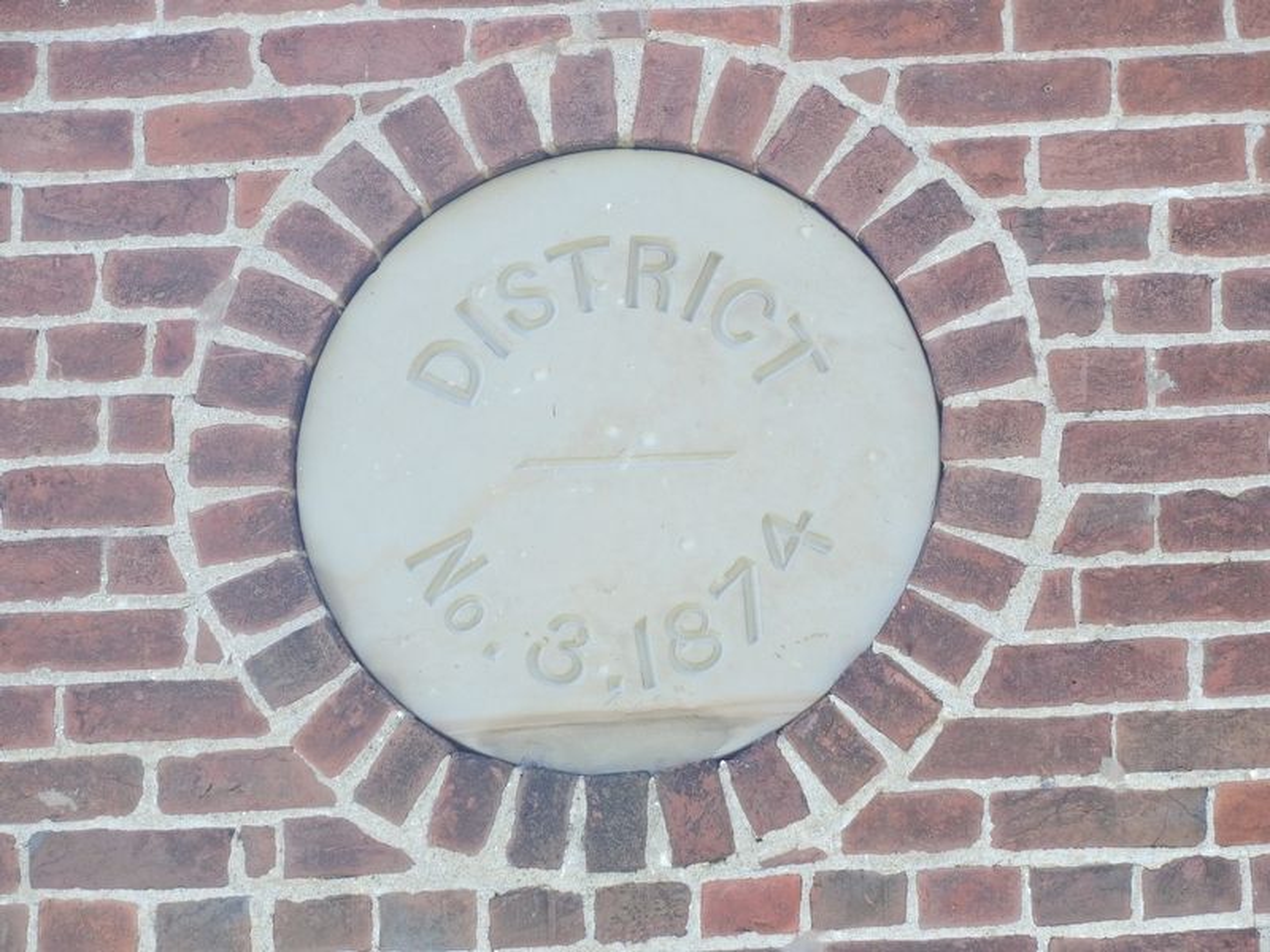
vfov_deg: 4.1
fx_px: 13318
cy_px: 476
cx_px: 635
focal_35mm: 363
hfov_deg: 5.5
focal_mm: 65.2
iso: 146
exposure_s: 1/100
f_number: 4.2
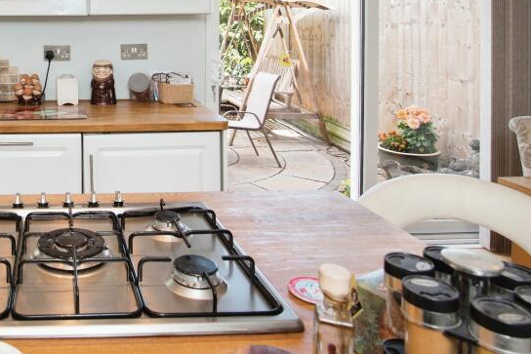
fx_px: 472
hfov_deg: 52.4
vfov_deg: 38.0
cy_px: 26
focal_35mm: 32
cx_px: 64
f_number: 9
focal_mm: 17
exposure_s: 1/60
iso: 400
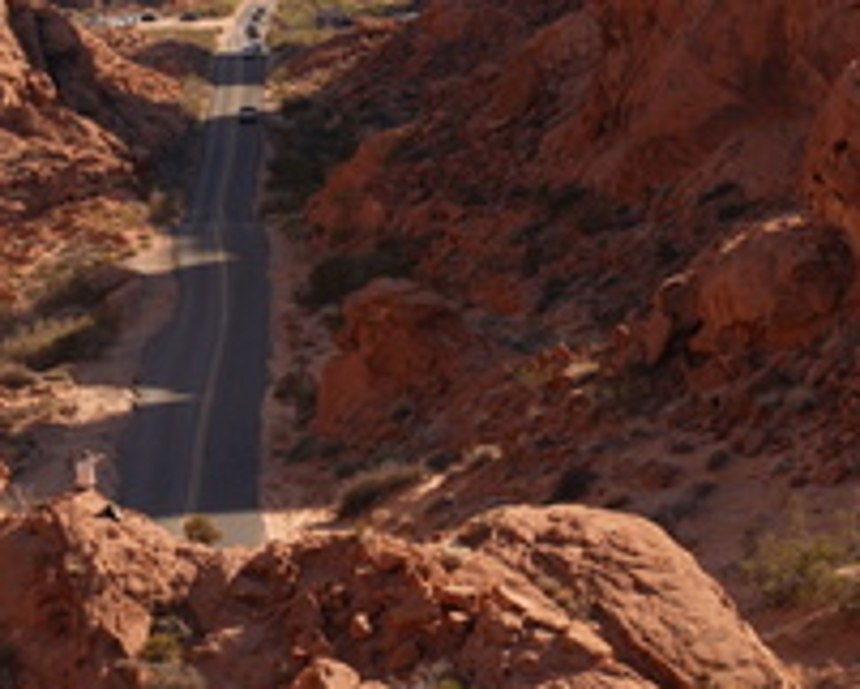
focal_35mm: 207
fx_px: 5271
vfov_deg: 7.4
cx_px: 257
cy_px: -51
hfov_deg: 9.3
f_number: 14
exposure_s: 1/50
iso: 80
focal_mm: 85
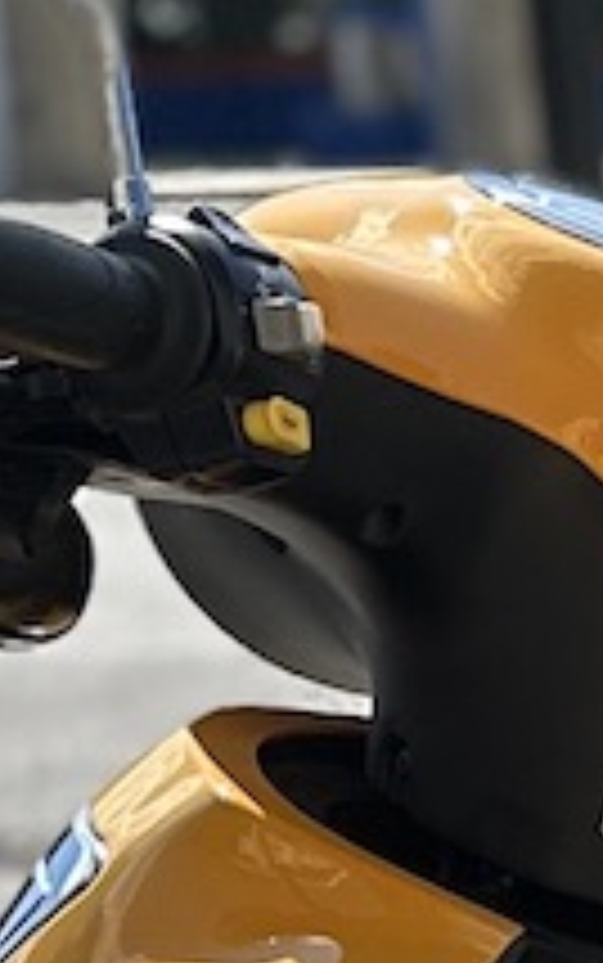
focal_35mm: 190
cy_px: 1350
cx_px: 1678
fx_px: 4989
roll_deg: +1.6
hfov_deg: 6.4
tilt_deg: -13.9
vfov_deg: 10.7
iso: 80
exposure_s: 1/4348
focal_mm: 6.86
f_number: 1.78
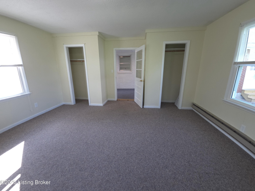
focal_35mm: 13
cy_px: 96
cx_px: 128
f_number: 2.2
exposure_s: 1/30
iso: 64
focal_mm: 2.2
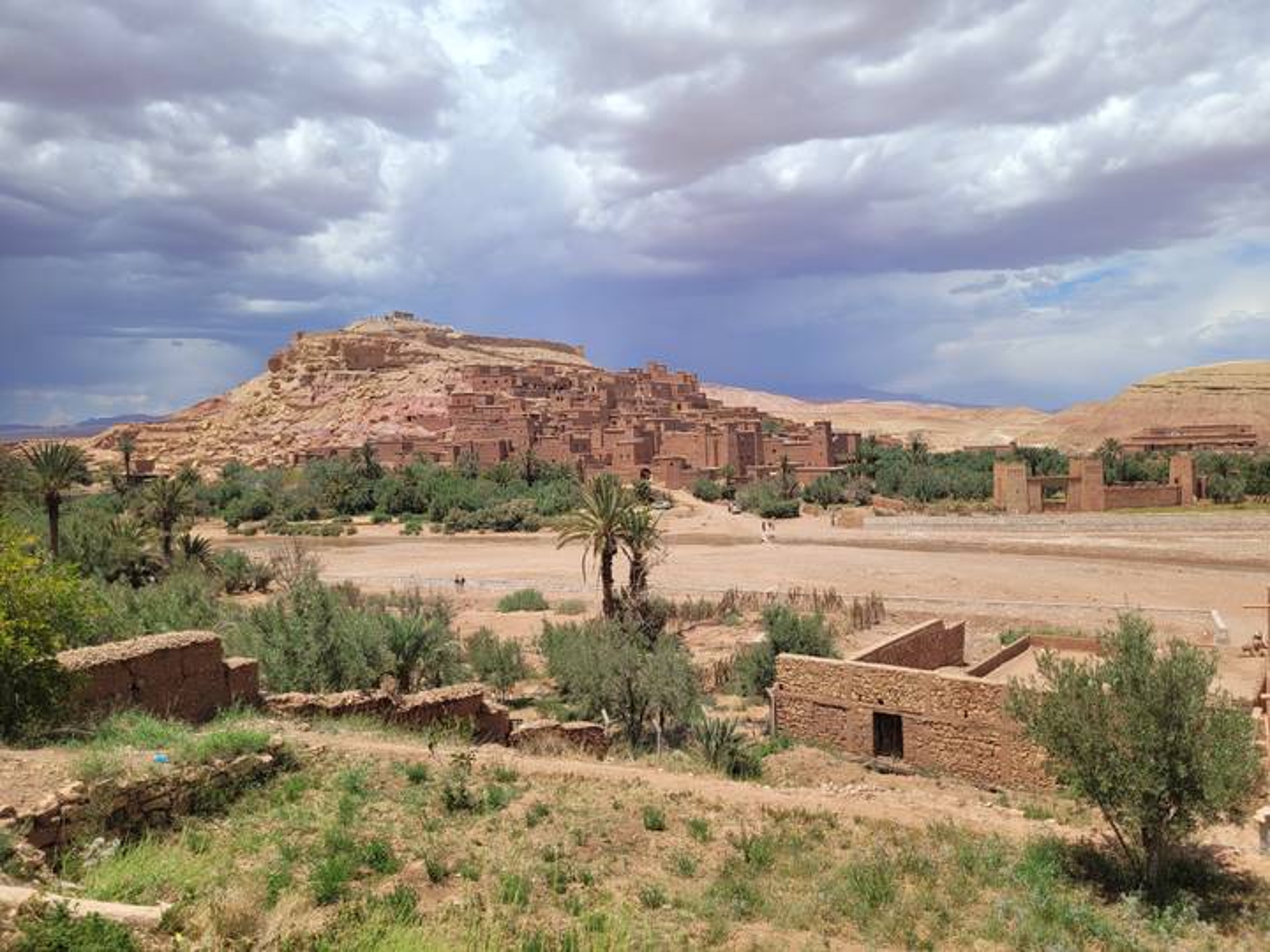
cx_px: 635
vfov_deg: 53.1
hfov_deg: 67.3
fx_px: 954
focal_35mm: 26
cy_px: 476
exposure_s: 1/3264
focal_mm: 5.4
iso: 40
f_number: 1.8
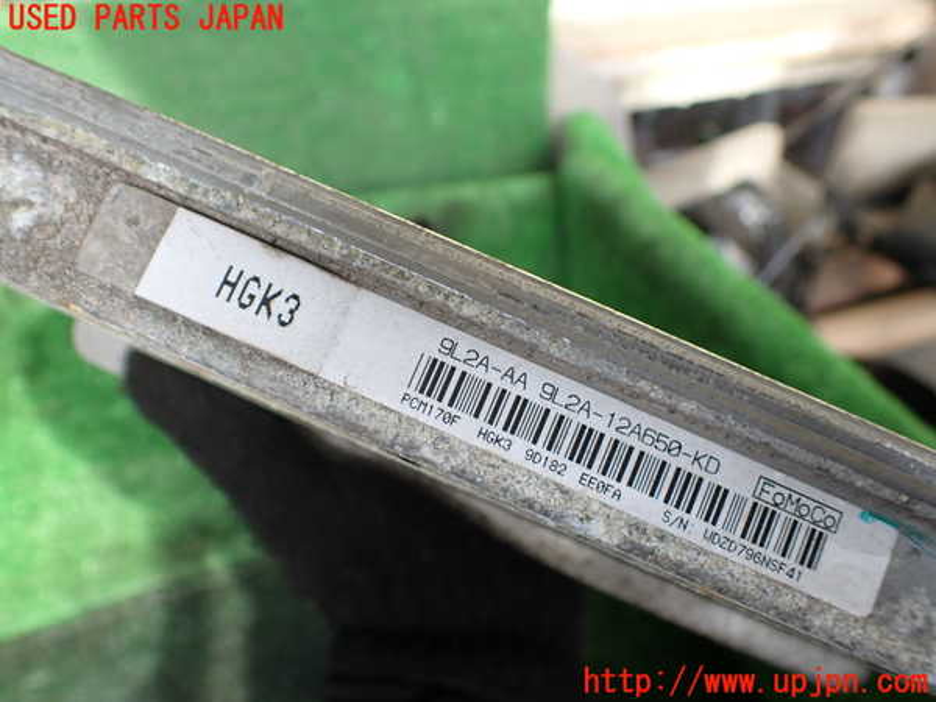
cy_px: 351
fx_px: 811
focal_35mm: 30
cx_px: 468
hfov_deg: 60.0
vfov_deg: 46.8
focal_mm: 5.4
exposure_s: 1/125
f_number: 2.3
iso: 125
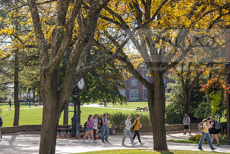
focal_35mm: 105
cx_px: 115
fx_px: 671
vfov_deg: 13.0
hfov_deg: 19.5
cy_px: 77
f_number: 5.6
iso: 200
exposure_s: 1/400
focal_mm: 105
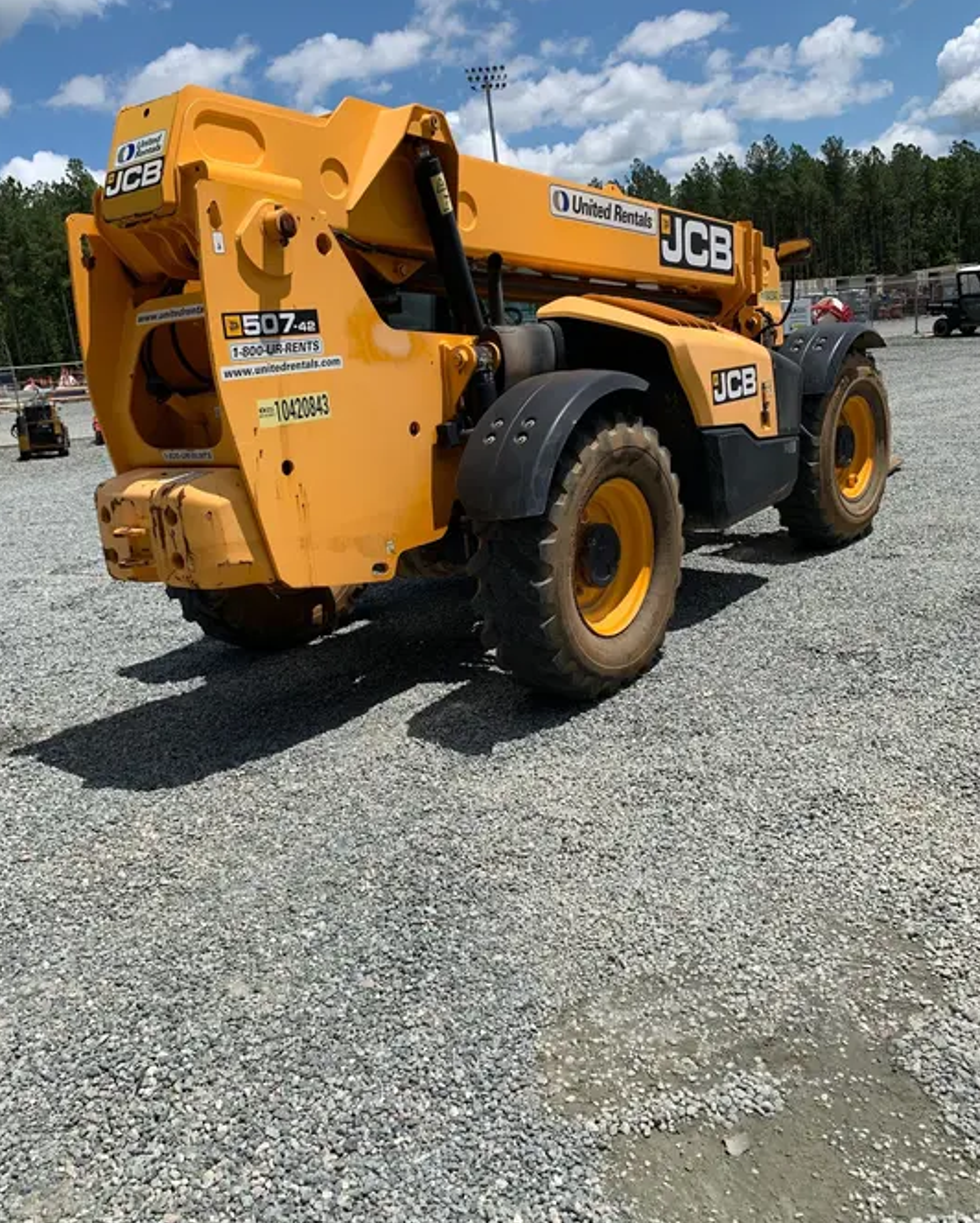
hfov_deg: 51.6
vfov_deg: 62.1
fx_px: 1014
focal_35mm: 28
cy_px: 579
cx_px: 501
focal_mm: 4.25
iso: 25
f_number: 1.8
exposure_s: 1/2994
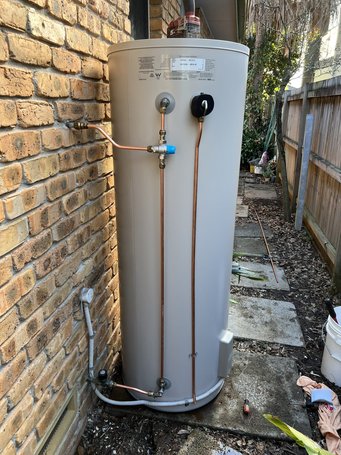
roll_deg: +0.9
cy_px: 228
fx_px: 341
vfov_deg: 67.3
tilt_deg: -19.3
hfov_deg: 53.1
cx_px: 170
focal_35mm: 26
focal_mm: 5.7
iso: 64
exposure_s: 1/121
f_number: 1.5
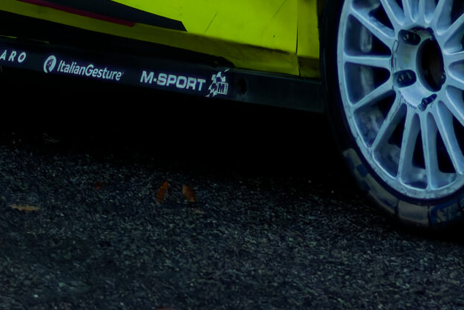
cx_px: 546
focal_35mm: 423
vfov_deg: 3.2
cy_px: -193
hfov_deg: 4.9
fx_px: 5454
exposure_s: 1/6400
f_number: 4
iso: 7200
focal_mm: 70
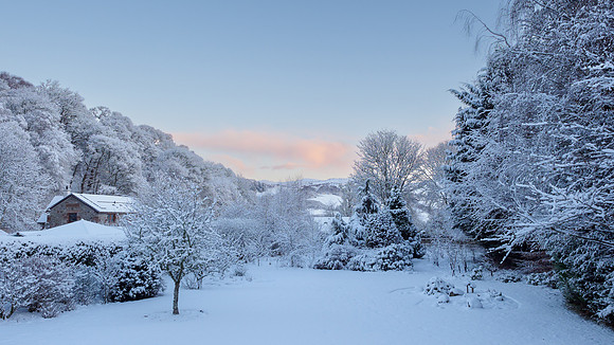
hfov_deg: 60.0
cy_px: 159
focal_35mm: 33
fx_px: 532
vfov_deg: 35.9
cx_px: 307
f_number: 5
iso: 200
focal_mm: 15
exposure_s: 1/80
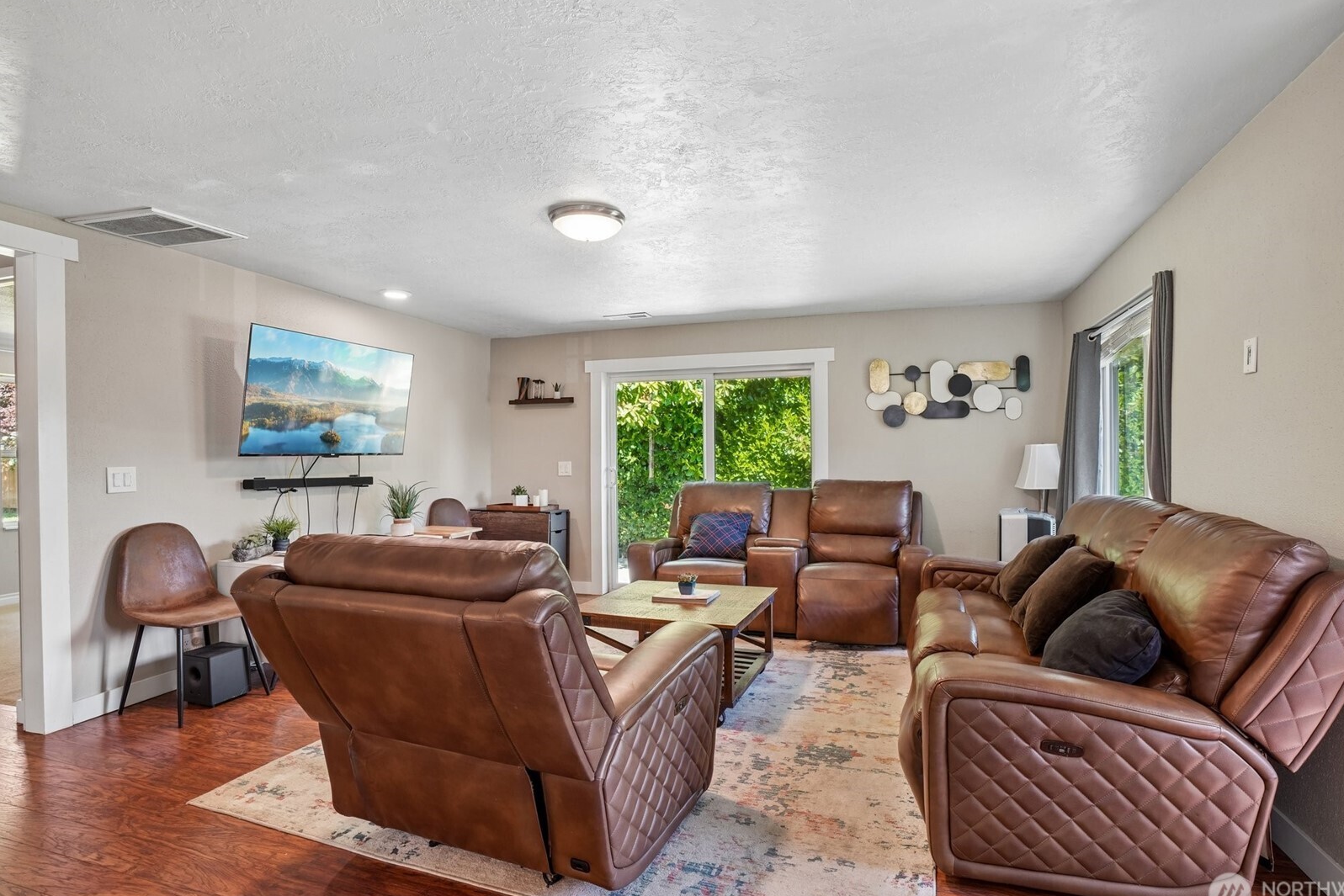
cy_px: 451
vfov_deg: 70.5
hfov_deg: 93.2
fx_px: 635
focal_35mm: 17
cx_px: 700
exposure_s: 1/10
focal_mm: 16
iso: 400
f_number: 8
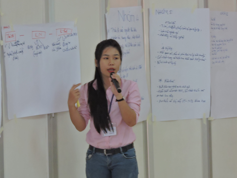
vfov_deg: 7.7
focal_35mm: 193
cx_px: 134
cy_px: 140
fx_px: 1321
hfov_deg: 10.2
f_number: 4.2
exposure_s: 1/30
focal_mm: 21.4
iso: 400
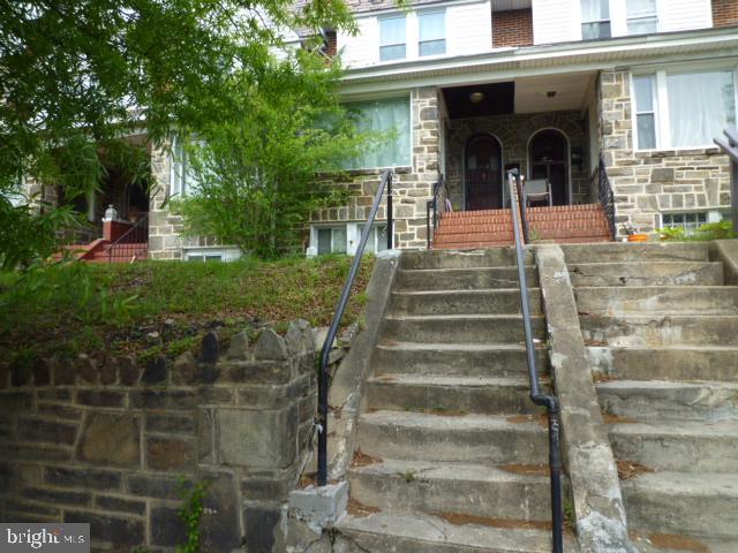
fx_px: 533
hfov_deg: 69.4
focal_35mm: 25
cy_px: 276
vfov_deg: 54.9
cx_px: 369
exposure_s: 1/400
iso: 80
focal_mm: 4.4
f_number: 2.8
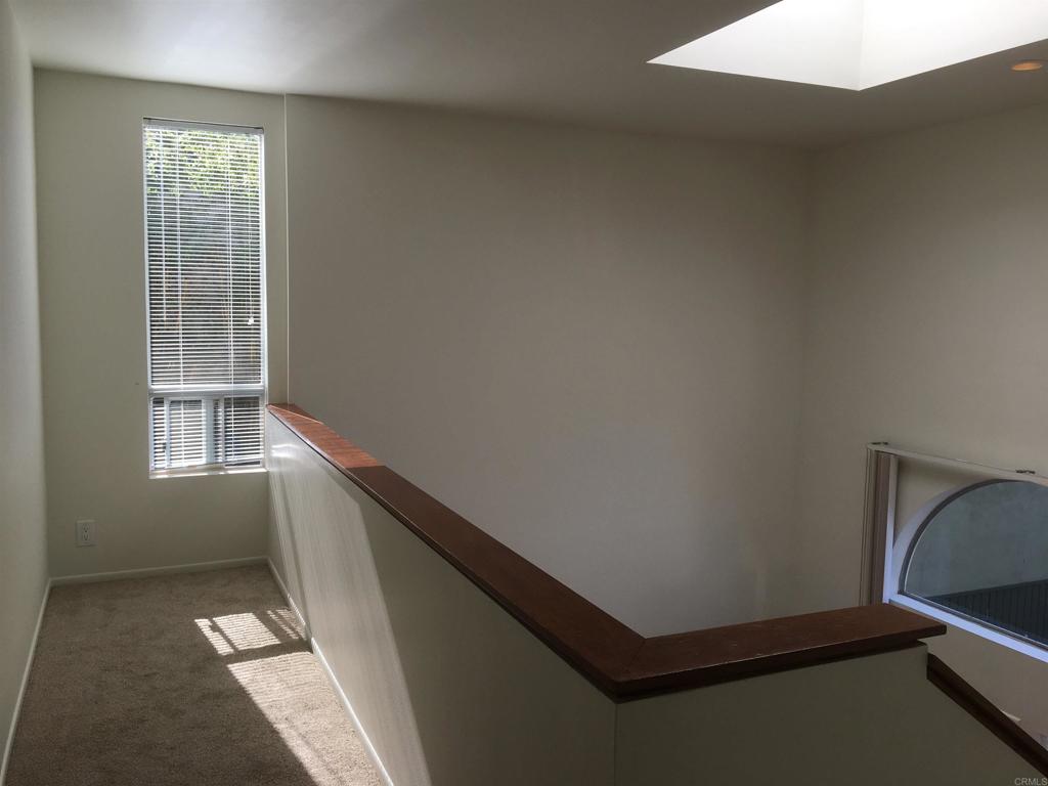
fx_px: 878
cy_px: 393
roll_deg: -1.5
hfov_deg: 61.7
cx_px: 524
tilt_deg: -6.1
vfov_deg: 48.2
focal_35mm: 29
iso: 25
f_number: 2.2
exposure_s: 1/275
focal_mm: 4.15
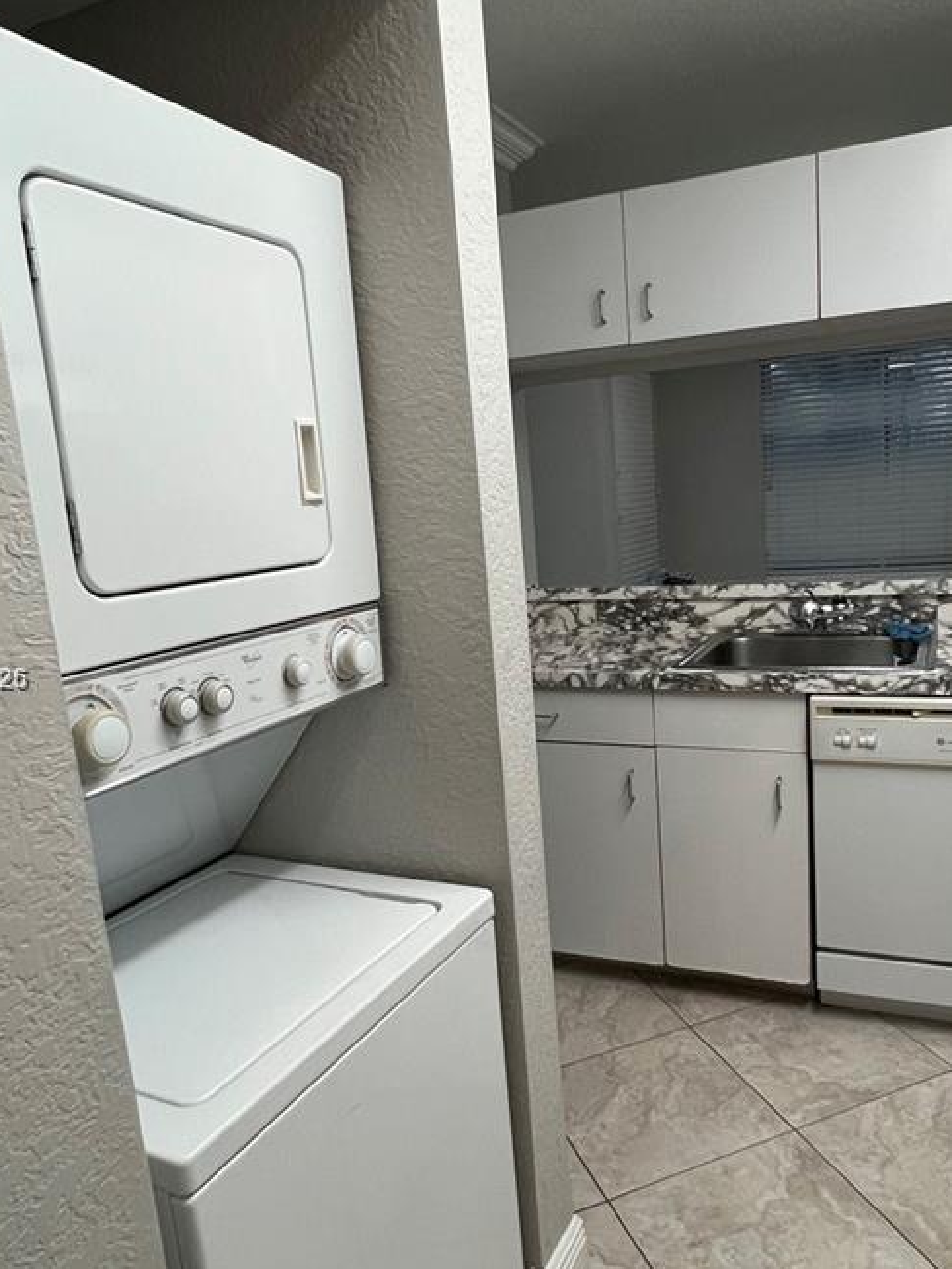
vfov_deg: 71.5
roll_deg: +4.7
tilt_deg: -11.0
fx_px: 879
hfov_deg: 56.6
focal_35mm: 24
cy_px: 681
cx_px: 544
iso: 160
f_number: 1.8
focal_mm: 1.57
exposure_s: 1/60
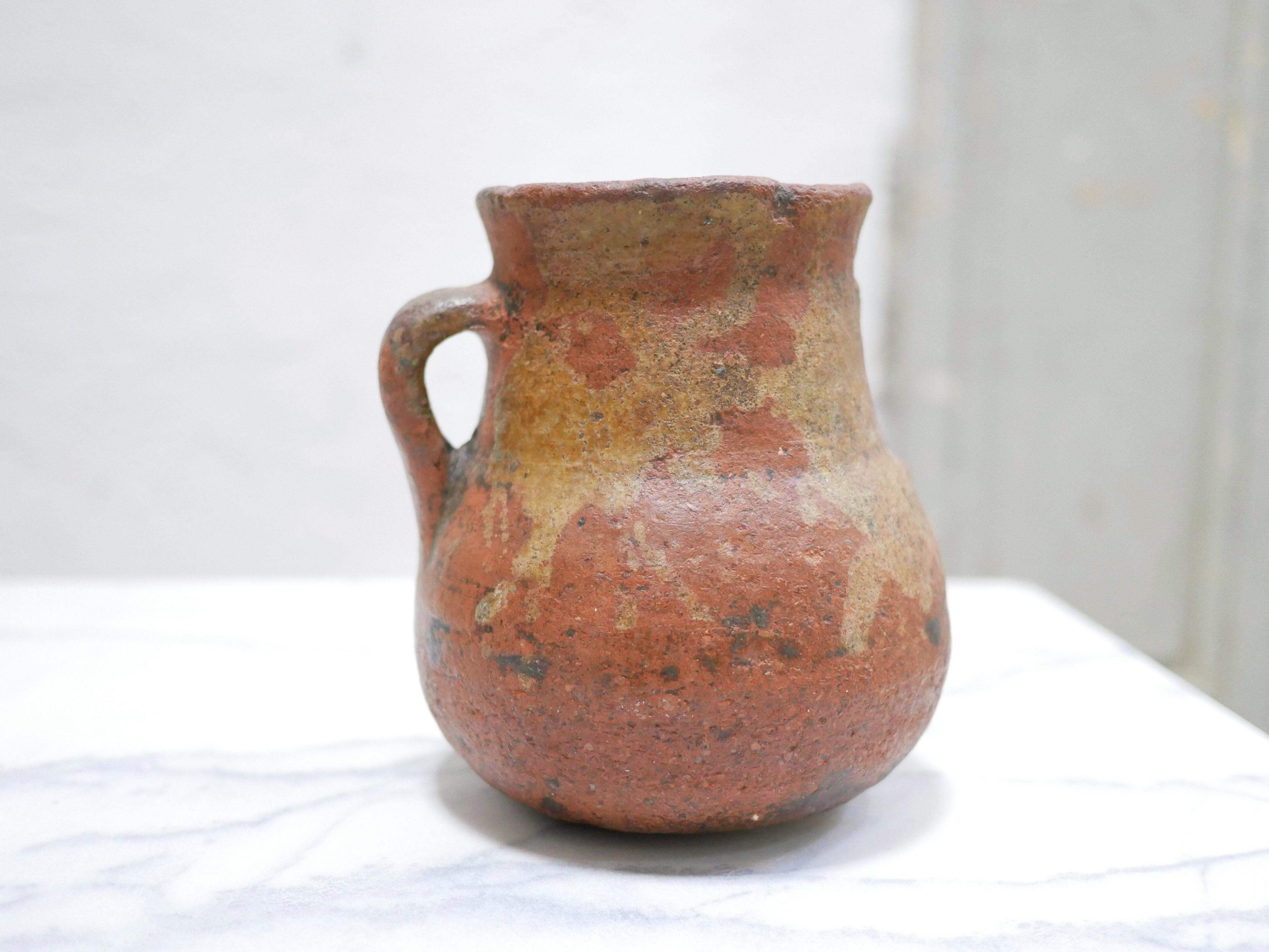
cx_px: 647
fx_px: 1503
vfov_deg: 35.1
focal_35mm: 41
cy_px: 486
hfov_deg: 45.8
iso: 2000
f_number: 1.7
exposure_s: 1/60
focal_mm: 20
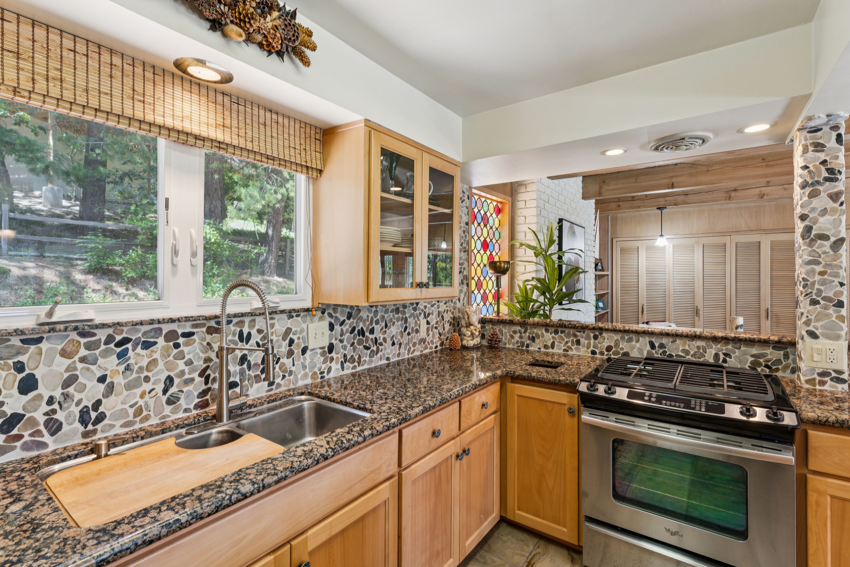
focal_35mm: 16
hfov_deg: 95.3
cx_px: 425
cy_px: 284
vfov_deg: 72.4
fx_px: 387
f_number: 13
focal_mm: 16.4
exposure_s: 1
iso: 100
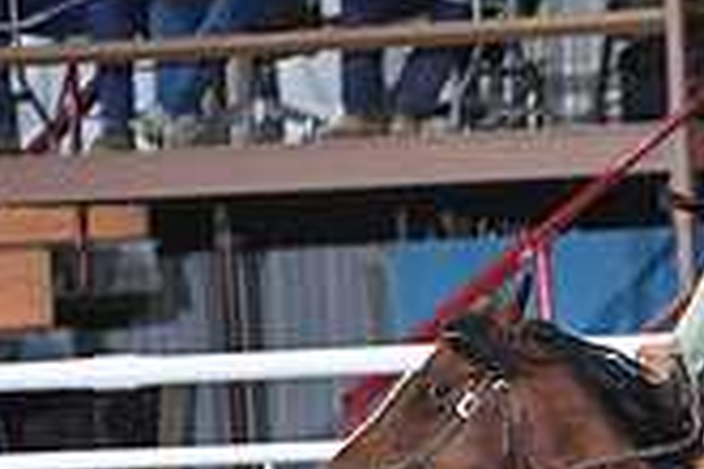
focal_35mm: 703
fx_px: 13746
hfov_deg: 2.9
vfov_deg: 2.0
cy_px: 804
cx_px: 990
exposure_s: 1/250
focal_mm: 200
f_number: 3.2
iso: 1600
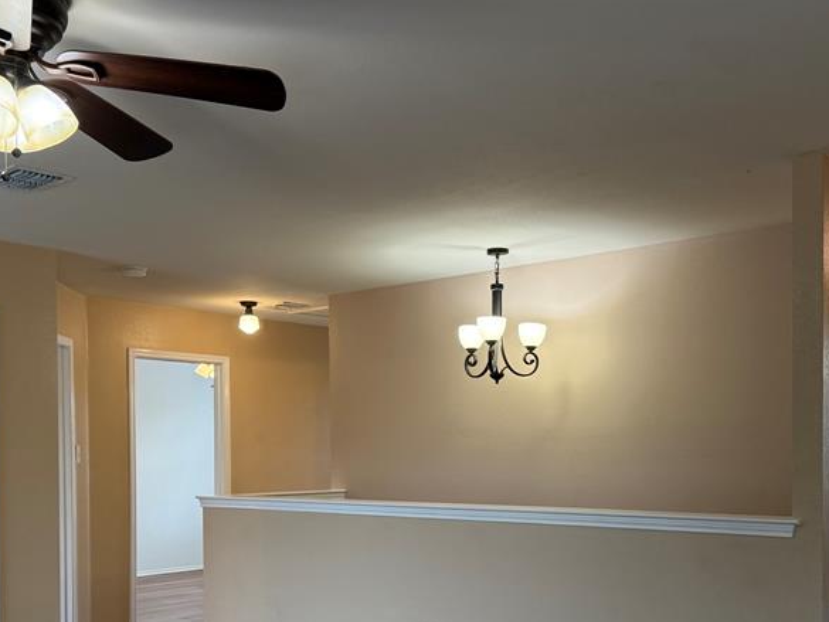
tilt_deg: -1.6
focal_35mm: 42
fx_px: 1006
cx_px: 441
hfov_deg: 44.8
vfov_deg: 33.6
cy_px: 472
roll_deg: +0.1
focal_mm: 6.76
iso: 200
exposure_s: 1/132
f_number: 1.78
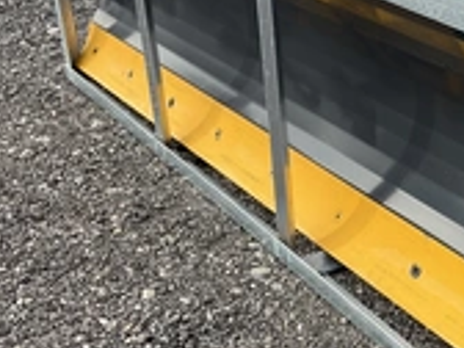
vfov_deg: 21.3
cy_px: 141
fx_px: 925
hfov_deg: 26.9
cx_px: 442
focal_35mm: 69
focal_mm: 3
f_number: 1.8
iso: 25
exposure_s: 1/574
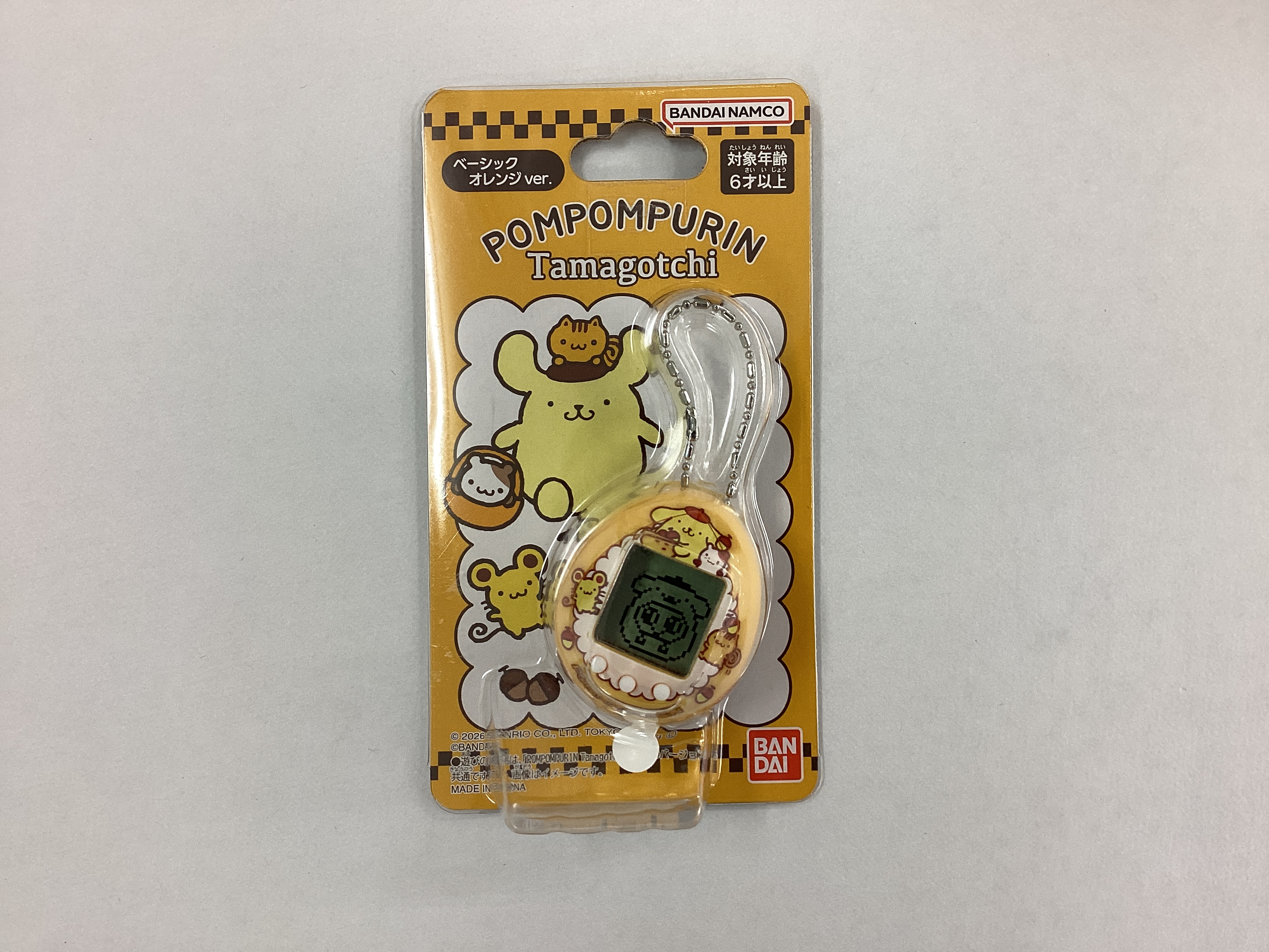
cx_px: 634
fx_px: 1136
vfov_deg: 45.4
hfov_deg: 58.4
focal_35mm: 31
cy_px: 476
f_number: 2.4
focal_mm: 3.3
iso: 64
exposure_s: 1/100
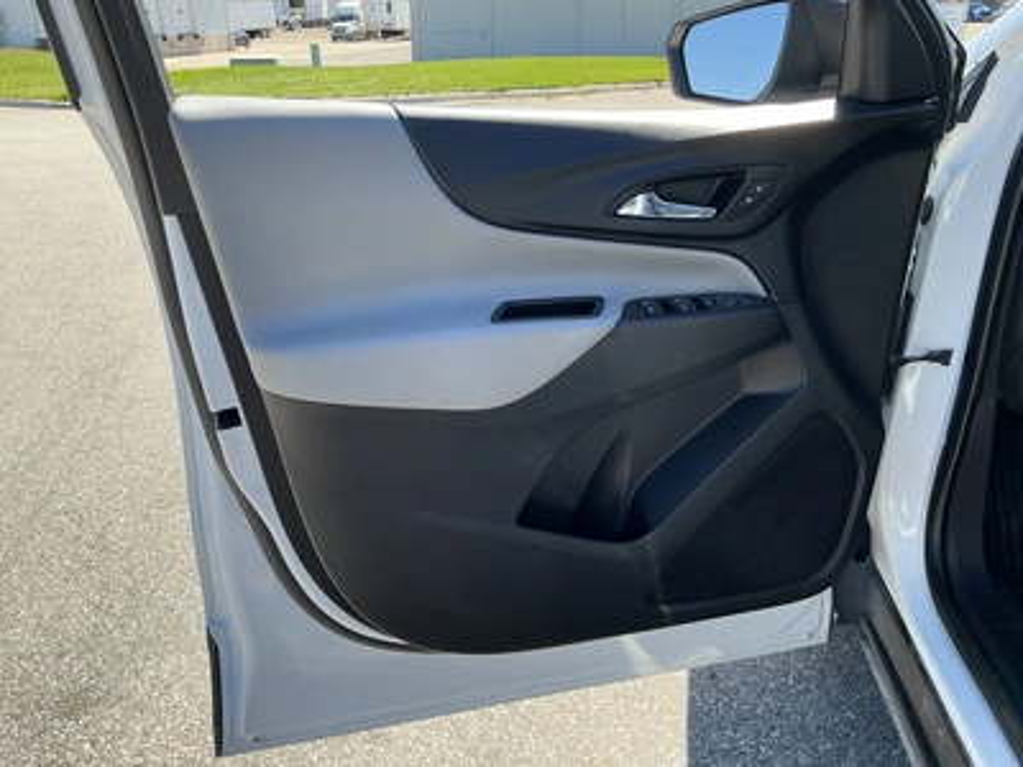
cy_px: 384
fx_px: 827
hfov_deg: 63.4
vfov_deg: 49.7
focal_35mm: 28
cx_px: 512
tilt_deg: -21.7
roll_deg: +1.4
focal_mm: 3
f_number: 1.8
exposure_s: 1/439
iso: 25
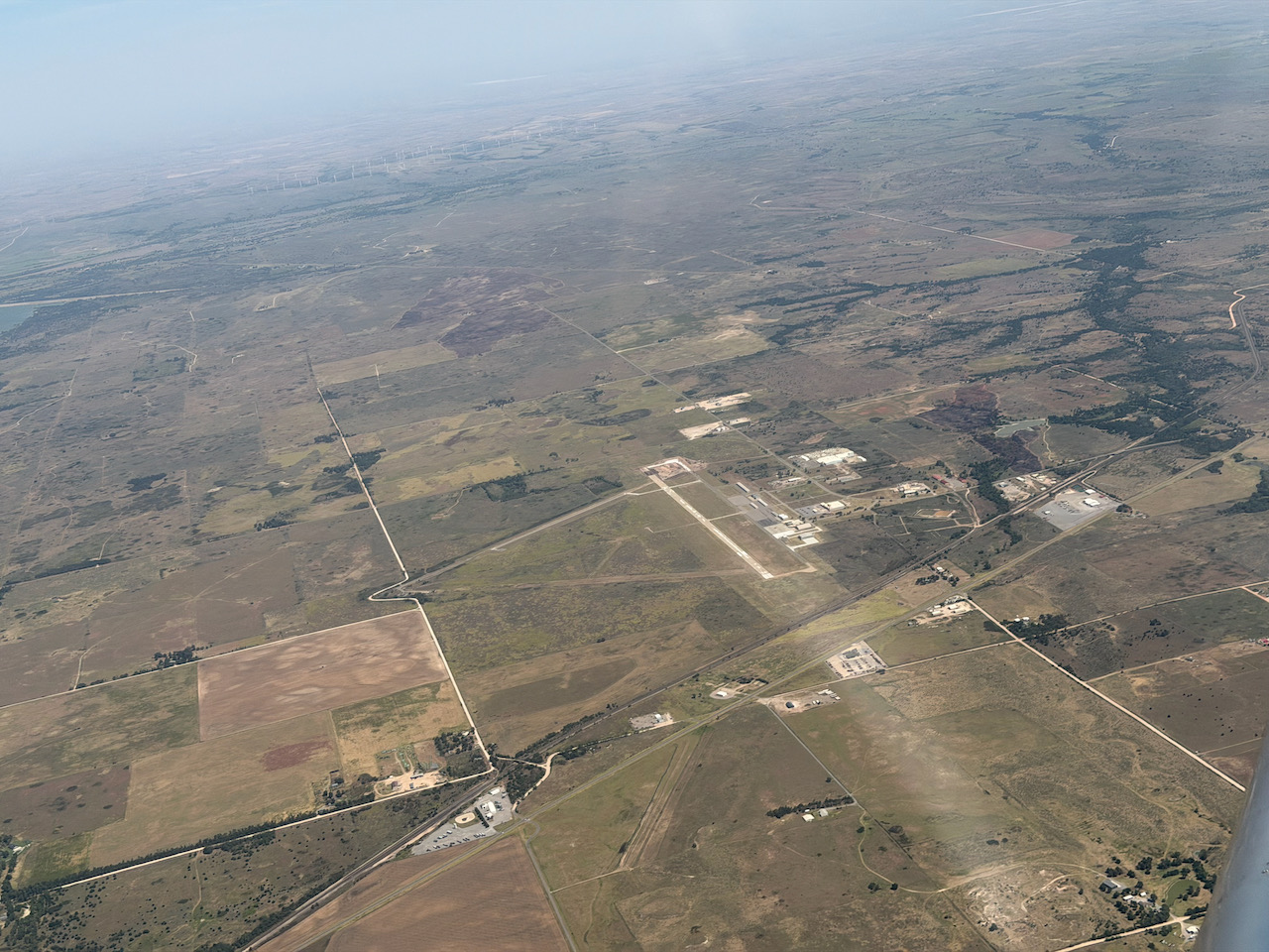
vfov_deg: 30.3
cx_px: 634
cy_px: 476
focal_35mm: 48
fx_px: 1760
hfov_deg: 39.7
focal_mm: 6.76
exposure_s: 1/5587
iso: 64
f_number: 1.78
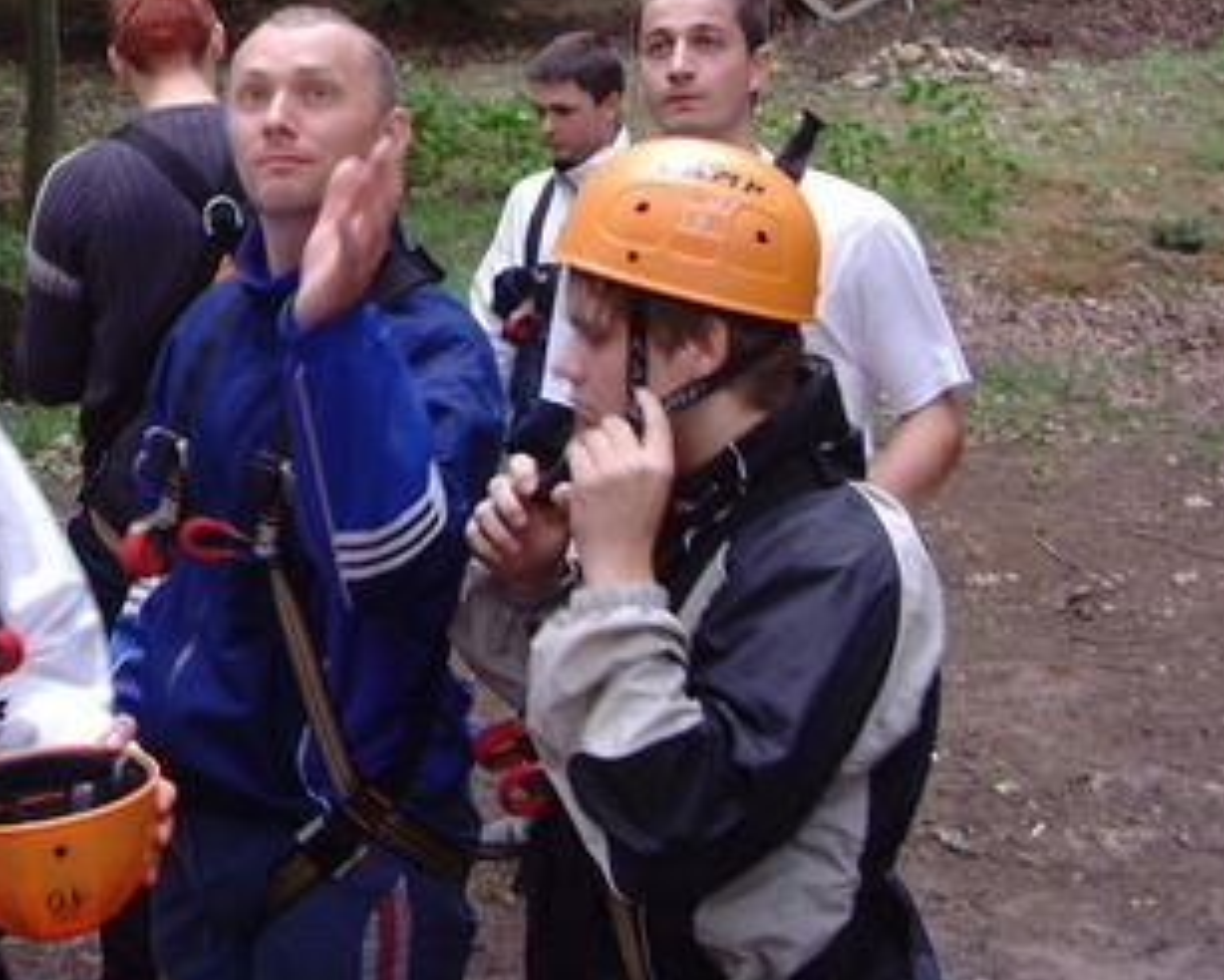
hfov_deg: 29.8
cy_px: 265
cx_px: 243
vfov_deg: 24.4
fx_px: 2247
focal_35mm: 62
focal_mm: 6.6
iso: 100
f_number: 3.5
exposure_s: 1/45
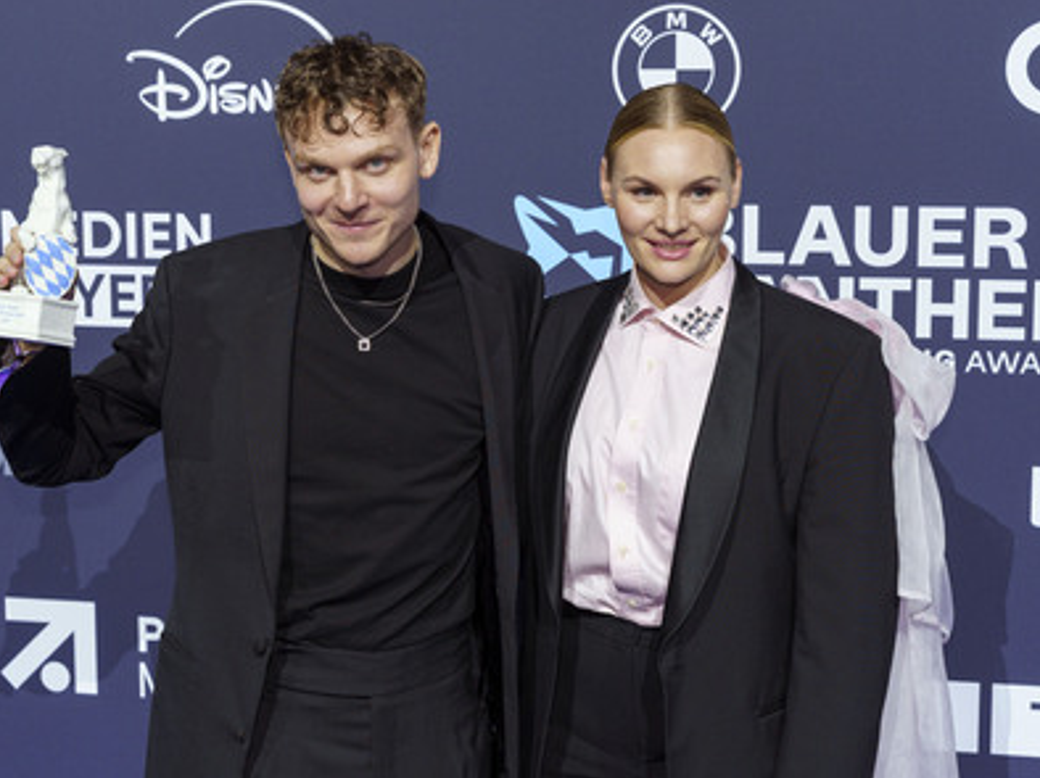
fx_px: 1982
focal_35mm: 66
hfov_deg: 29.4
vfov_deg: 22.2
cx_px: 482
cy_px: 393
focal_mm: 60
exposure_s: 1/250
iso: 1250
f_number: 4.5
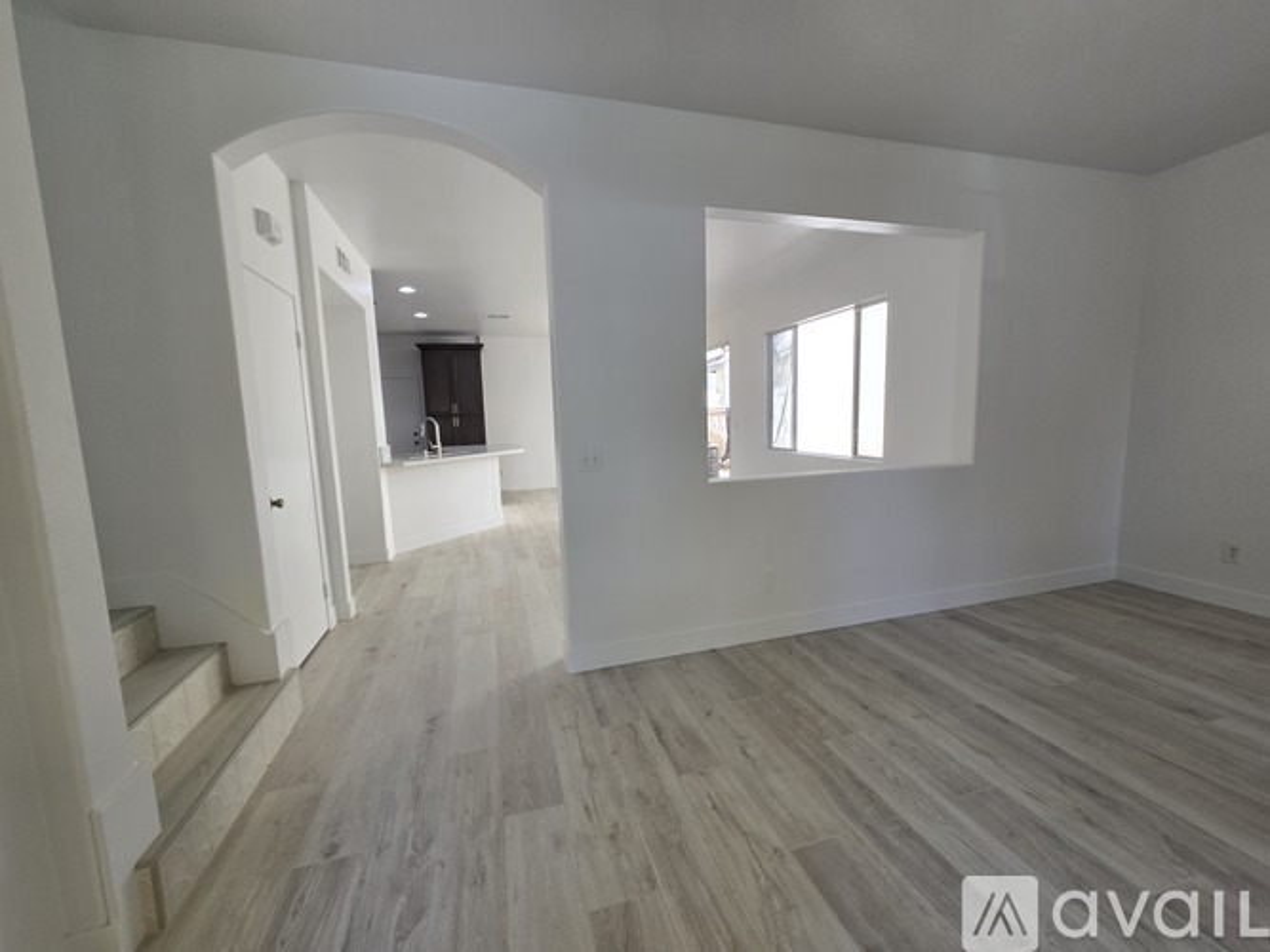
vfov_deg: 89.9
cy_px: 476
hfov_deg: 106.2
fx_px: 477
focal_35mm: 13
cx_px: 635
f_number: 2.2
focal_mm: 2.2
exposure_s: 1/123
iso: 50
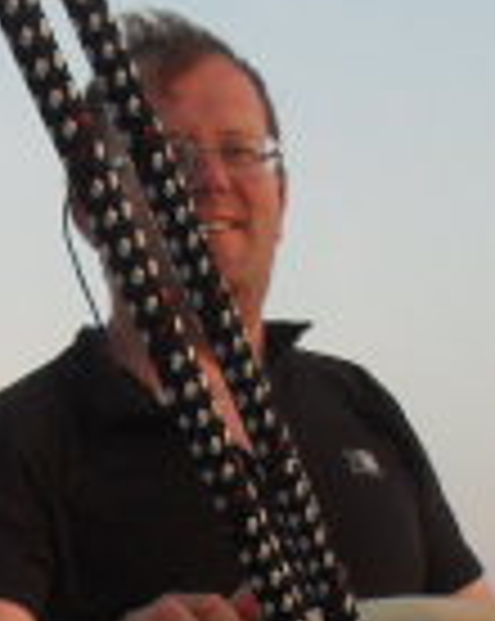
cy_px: 774
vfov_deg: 14.6
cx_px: -162
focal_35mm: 127
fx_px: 2331
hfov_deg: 11.8
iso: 100
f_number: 3.2
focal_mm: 6.3
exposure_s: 1/250
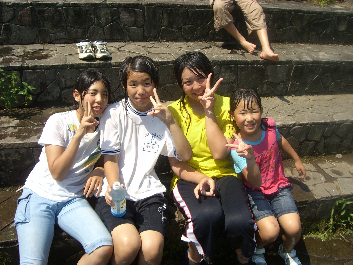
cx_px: 176
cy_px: 132
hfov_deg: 49.0
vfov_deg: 37.7
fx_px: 388
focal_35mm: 38
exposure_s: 1/500
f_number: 4.3
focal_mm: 6.2
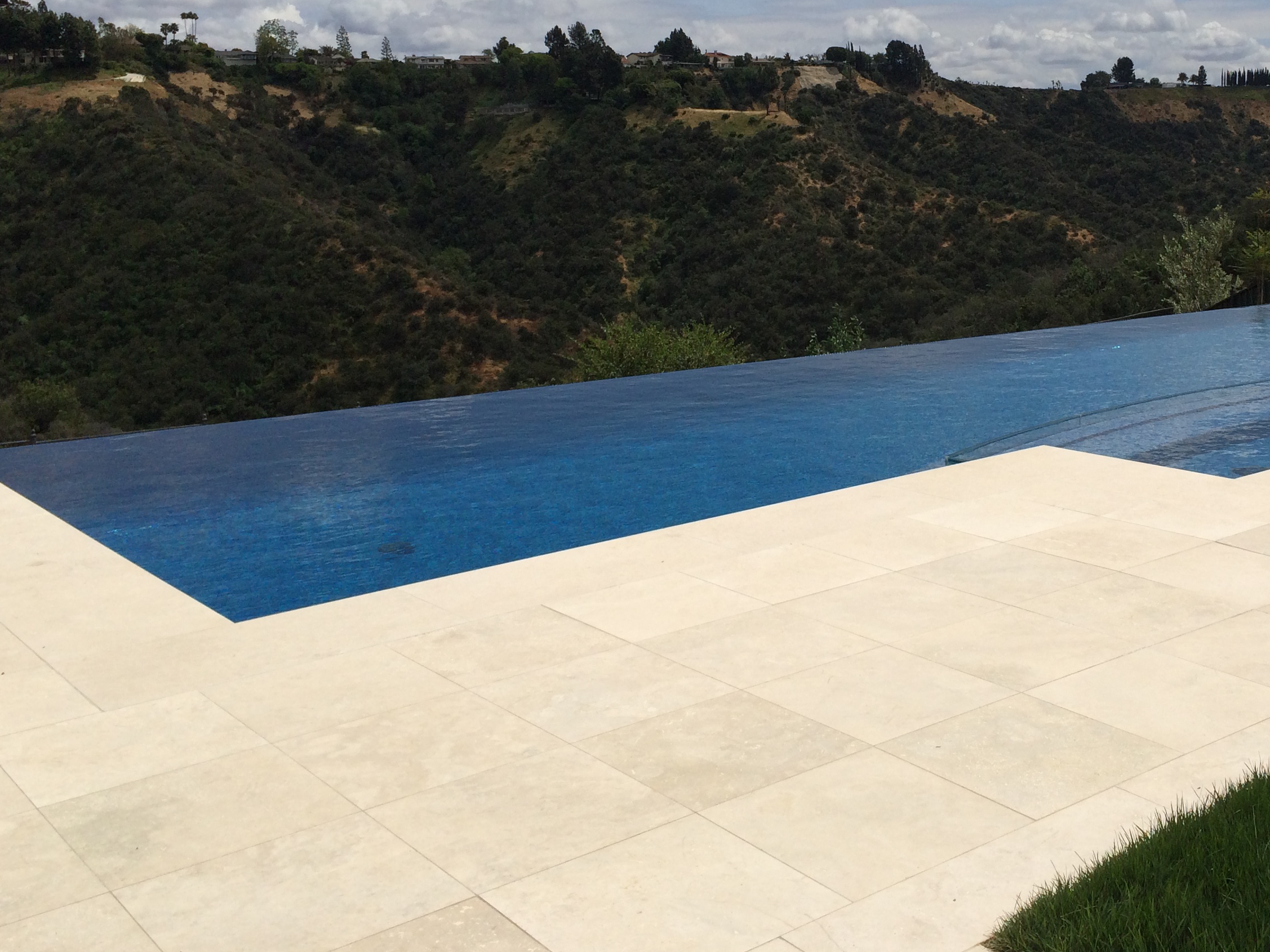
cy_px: 297
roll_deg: +0.7
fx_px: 1541
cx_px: 854
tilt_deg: -6.0
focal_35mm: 42
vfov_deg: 34.0
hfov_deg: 44.1
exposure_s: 1/8264
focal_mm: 4.15
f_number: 2.2
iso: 32
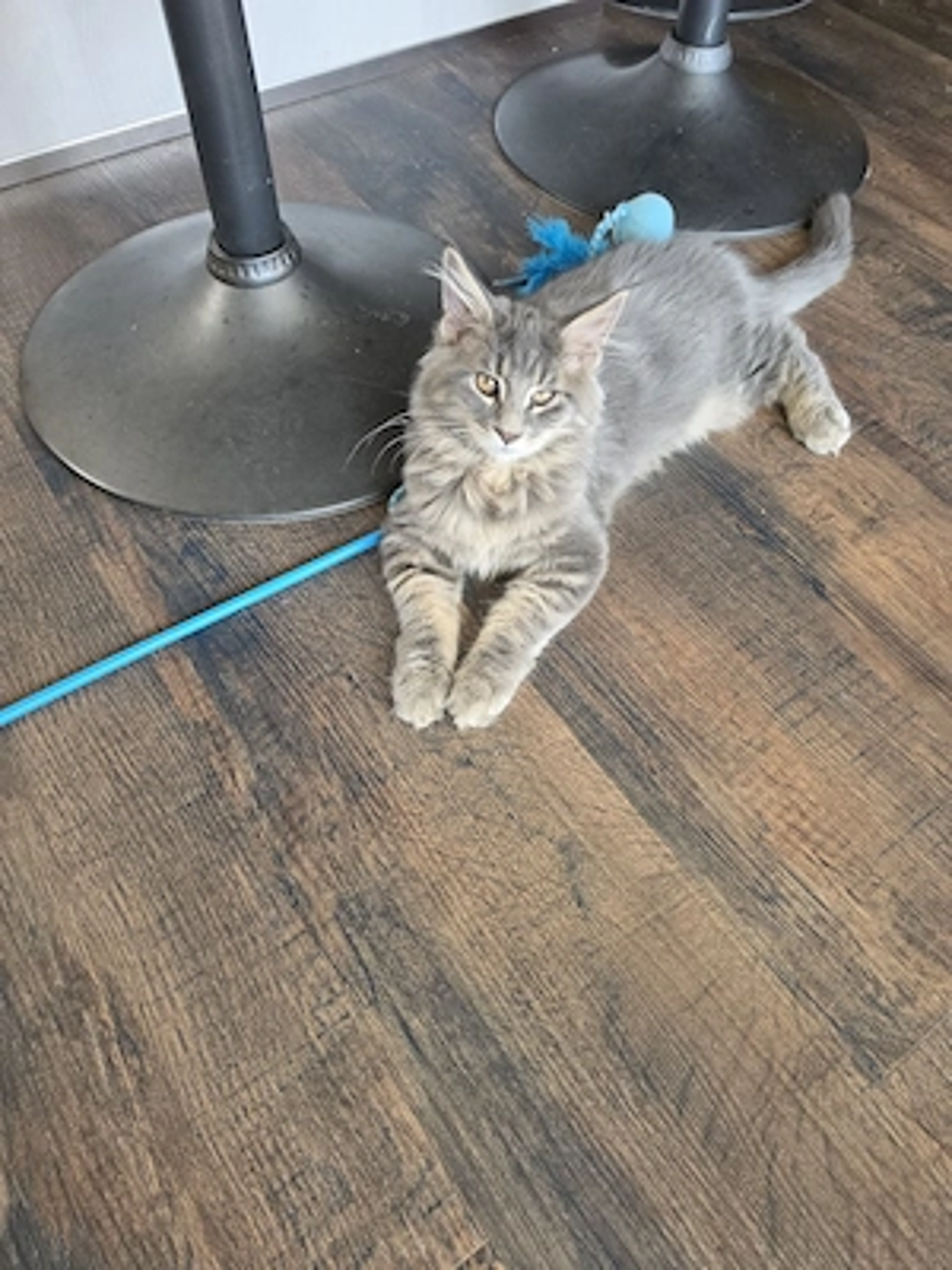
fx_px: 843
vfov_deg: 73.9
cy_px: 635
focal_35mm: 23
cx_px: 476
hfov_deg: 58.9
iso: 160
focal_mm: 6.5
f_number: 1.4
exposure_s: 1/101
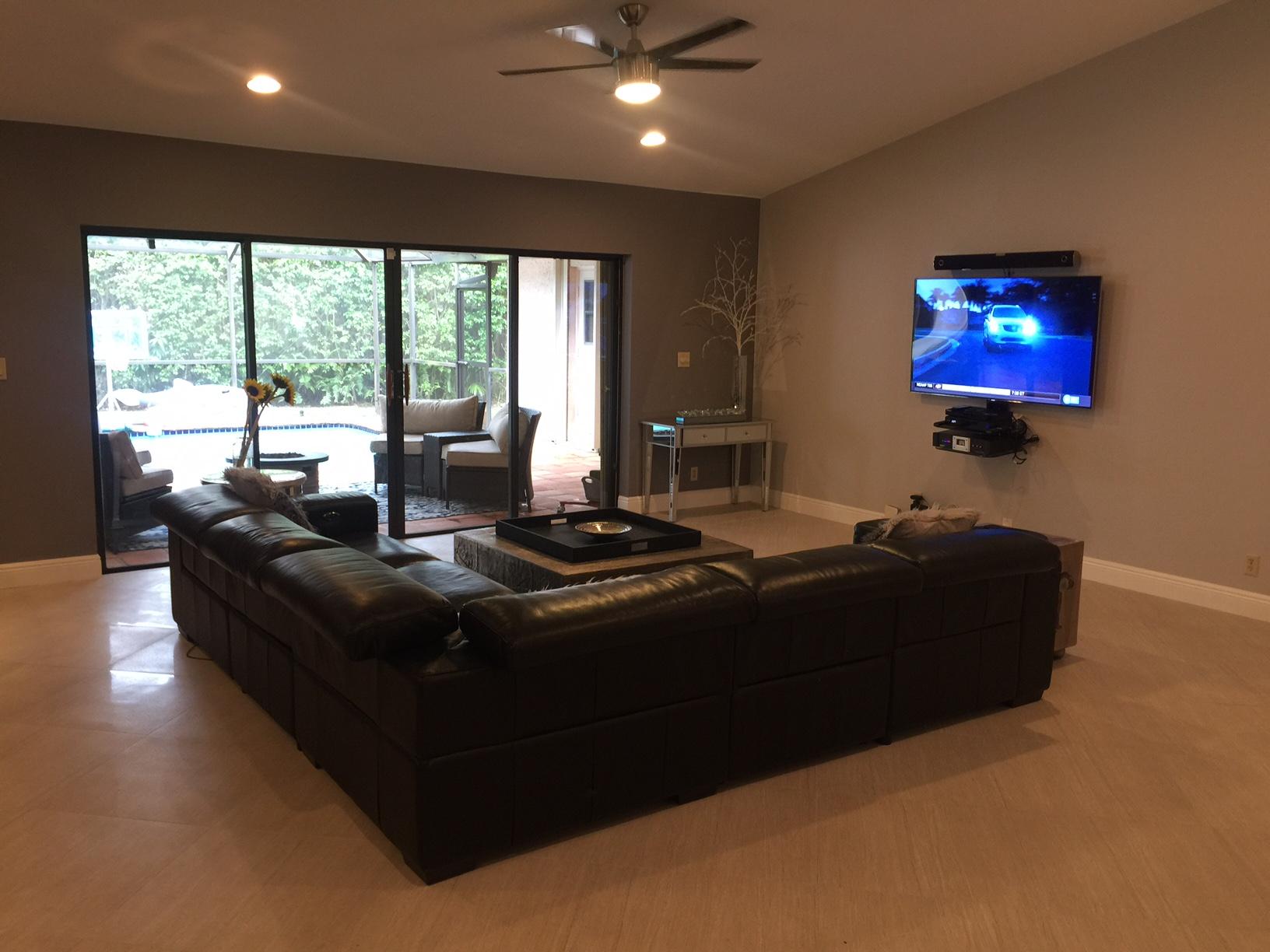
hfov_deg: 61.7
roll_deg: -1.5
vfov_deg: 48.2
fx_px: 1064
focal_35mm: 29
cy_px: 476
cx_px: 635
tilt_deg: -9.3
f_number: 2.2
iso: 40
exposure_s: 1/15
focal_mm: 4.15
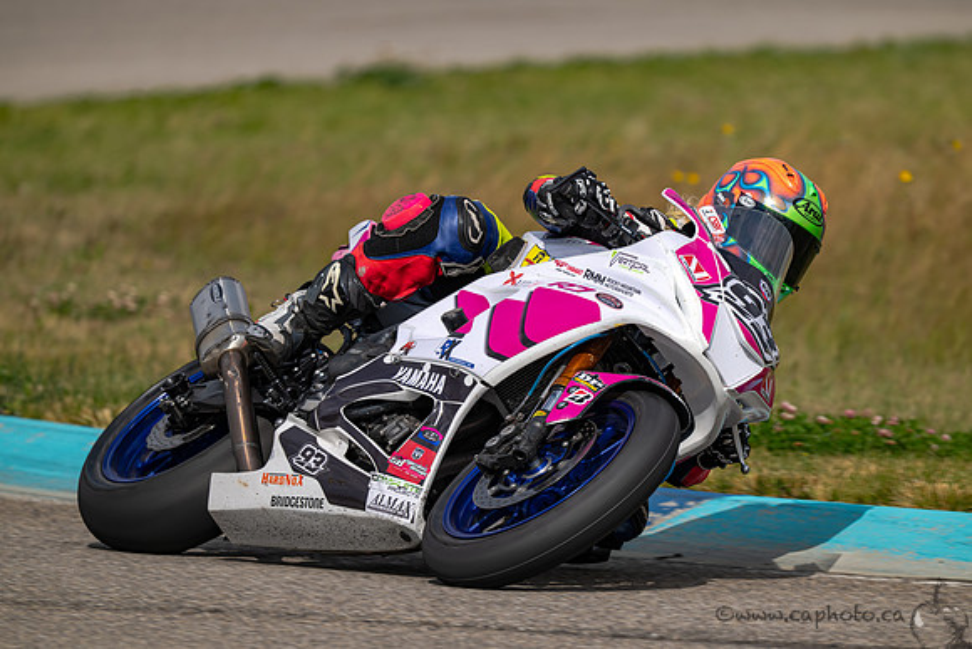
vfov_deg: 2.8
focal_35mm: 500
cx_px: 486
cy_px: 324
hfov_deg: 4.1
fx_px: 13503
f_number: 6.3
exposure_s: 1/1000
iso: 72
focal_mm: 500
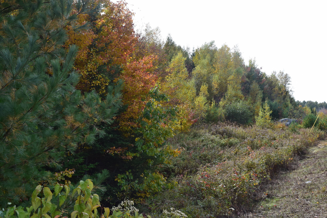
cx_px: 164
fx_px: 395
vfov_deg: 30.8
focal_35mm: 44
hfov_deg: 45.0
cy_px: 109
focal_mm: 29
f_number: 11
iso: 400
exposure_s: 1/400
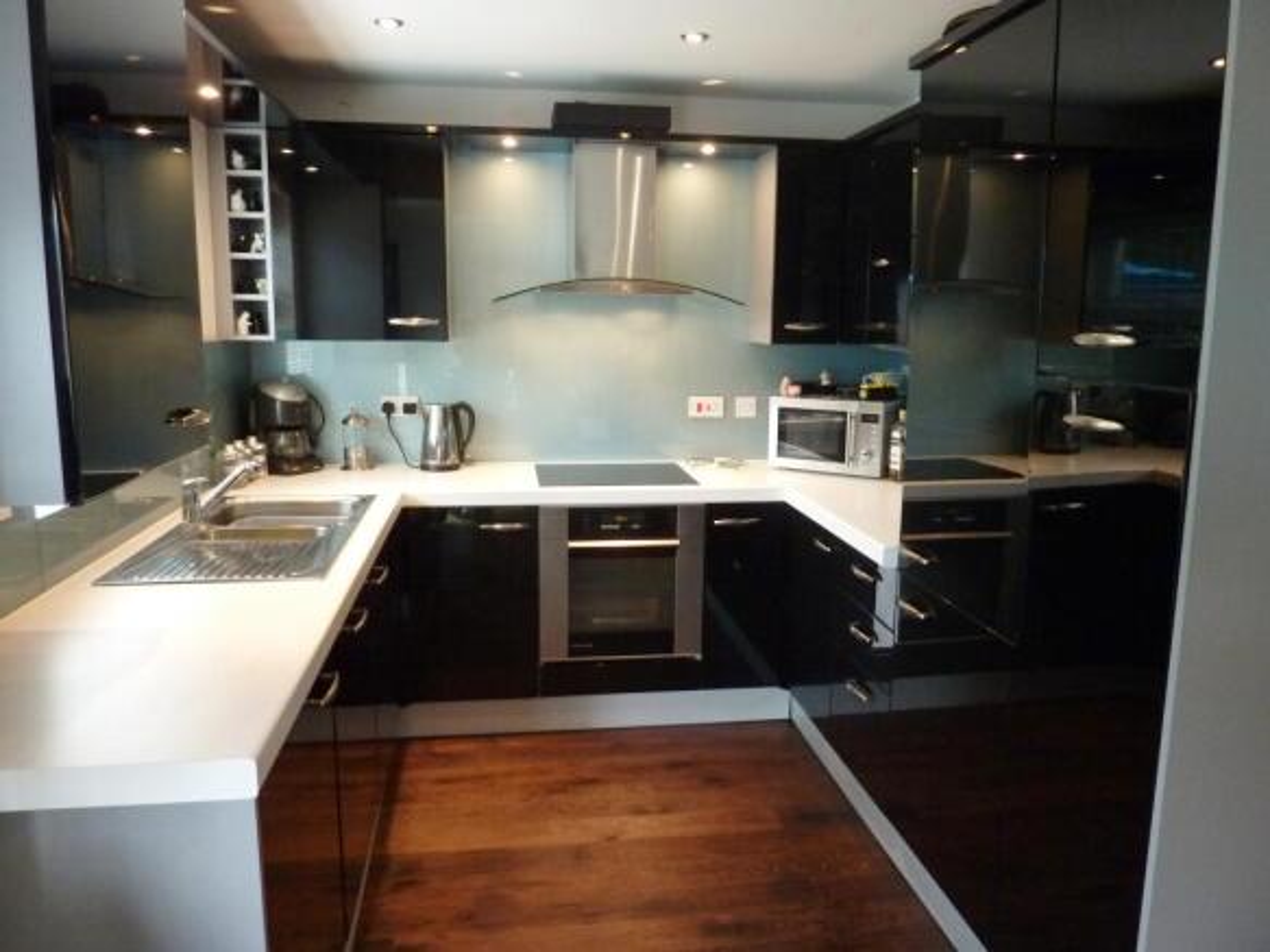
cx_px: 635
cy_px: 476
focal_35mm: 25
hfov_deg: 69.4
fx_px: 917
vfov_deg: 54.9
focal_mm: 4.1
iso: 400
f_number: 3.3
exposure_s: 1/25
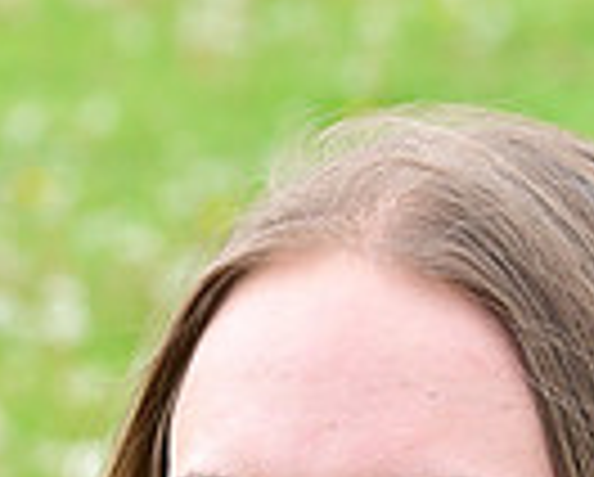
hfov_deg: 4.9
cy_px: 1256
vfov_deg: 3.9
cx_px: 457
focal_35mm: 391
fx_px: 6884
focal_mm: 95
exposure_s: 1/800
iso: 1000
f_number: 7.1
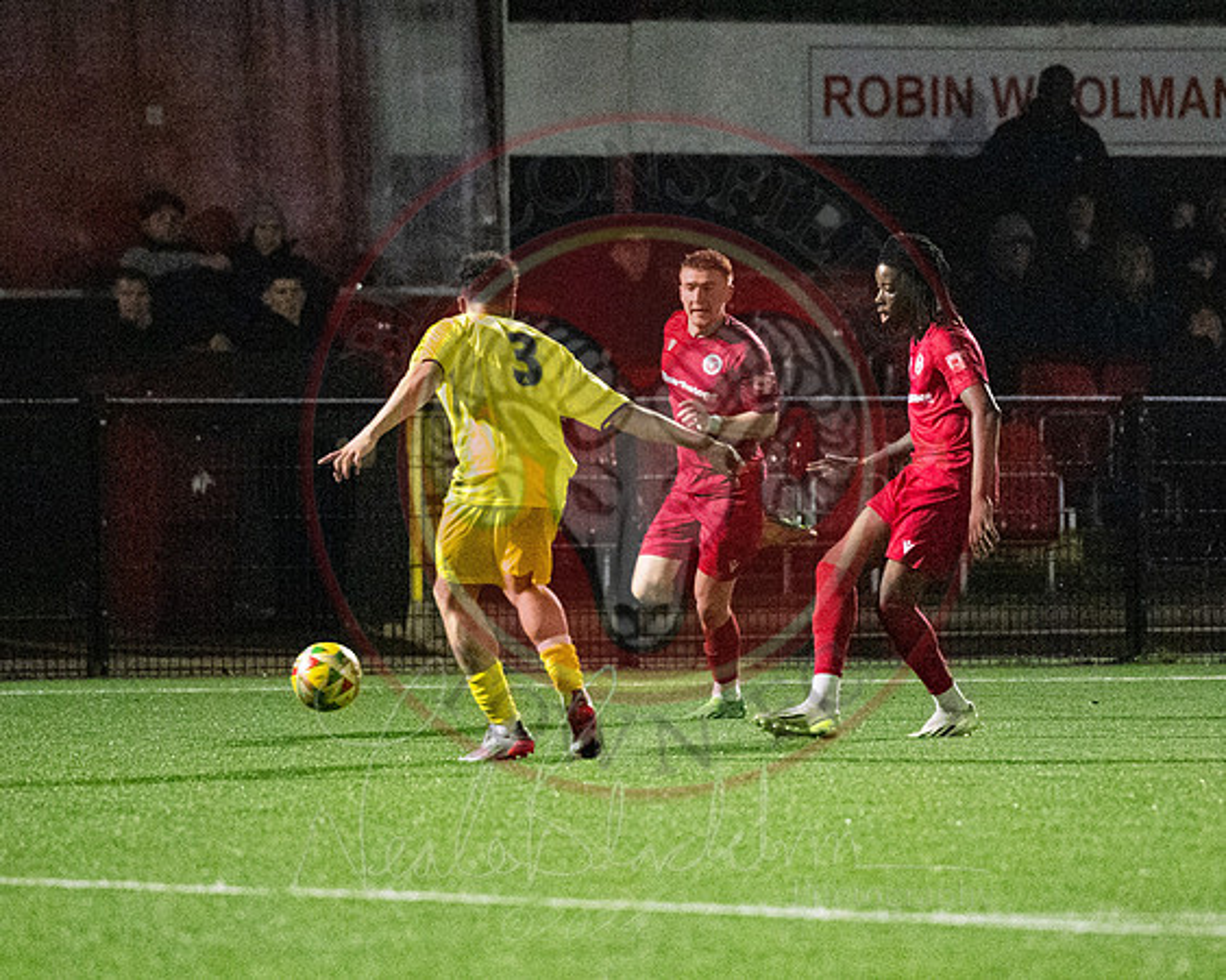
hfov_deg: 4.3
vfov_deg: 3.5
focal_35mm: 448
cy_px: 419
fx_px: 16233
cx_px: 773
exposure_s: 1/1000
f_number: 2.8
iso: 8000
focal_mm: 200
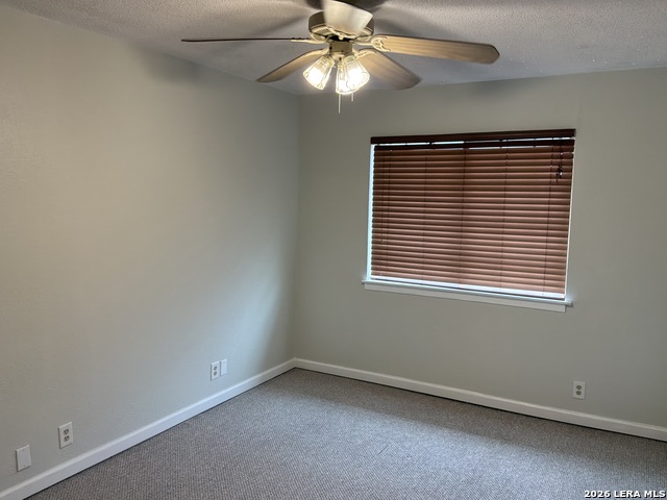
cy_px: 250
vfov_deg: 49.7
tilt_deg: -5.5
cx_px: 334
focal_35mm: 28
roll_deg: -1.0
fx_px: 540
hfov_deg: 63.4
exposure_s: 1/60
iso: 80
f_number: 1.8
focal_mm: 3
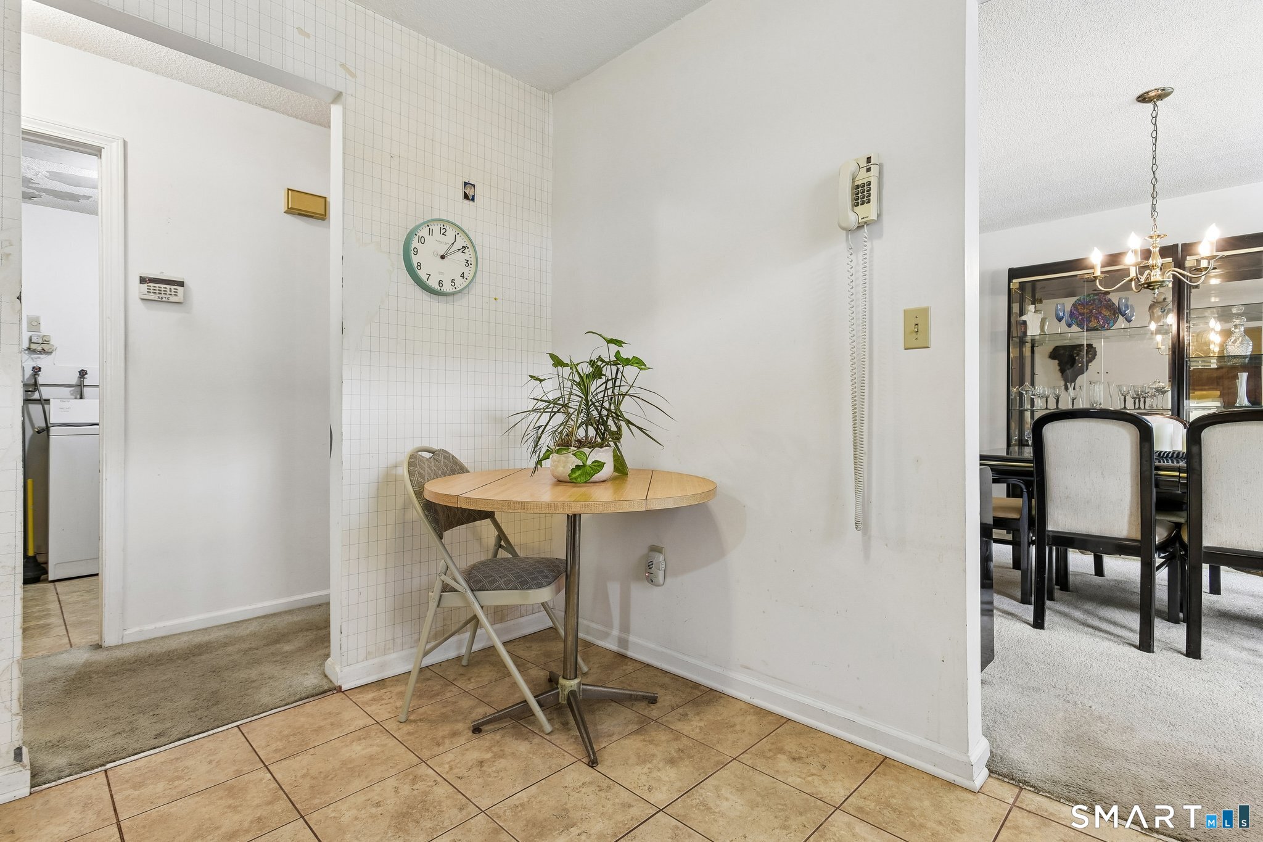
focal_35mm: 17
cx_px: 632
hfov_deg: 93.3
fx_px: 596
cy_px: 421
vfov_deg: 70.4
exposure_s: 1/5
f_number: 11
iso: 400
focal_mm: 17
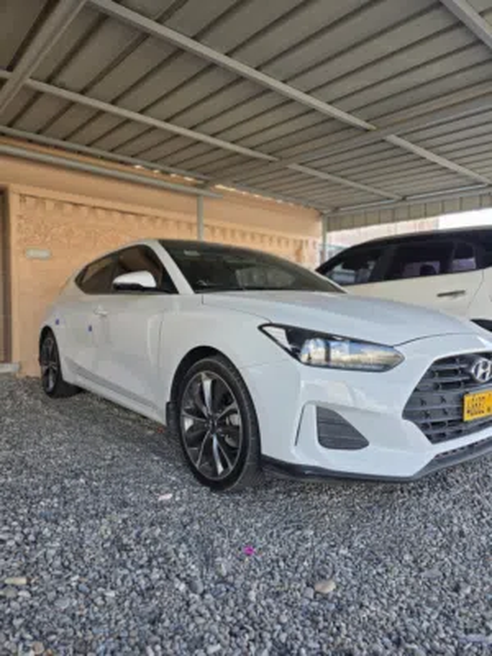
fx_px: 436
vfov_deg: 73.9
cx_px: 246
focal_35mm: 23
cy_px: 328
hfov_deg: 58.9
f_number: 1.7
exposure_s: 1/359
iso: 50
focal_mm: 6.3
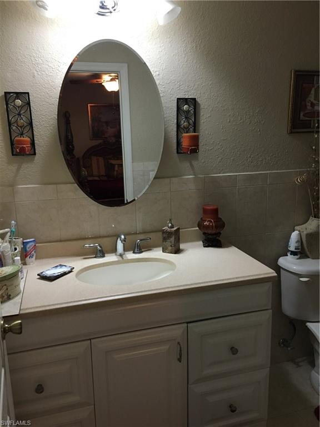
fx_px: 357
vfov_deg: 61.7
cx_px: 160
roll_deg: +0.0
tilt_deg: -12.8
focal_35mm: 29
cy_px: 214
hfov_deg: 48.2
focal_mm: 4.15
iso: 160
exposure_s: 1/30
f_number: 2.2
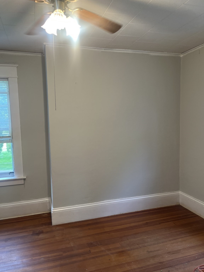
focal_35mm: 26
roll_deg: +1.5
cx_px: 102
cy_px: 136
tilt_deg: -3.4
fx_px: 204
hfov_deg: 53.1
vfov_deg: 67.3
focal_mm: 5.1
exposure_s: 1/120
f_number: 1.6
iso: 100
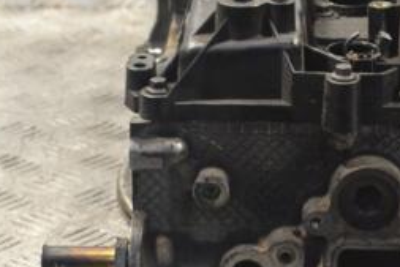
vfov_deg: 8.6
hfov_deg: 12.7
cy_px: 107
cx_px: 353
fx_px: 1781
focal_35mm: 160
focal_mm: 45
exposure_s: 1/200
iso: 3200
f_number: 7.1
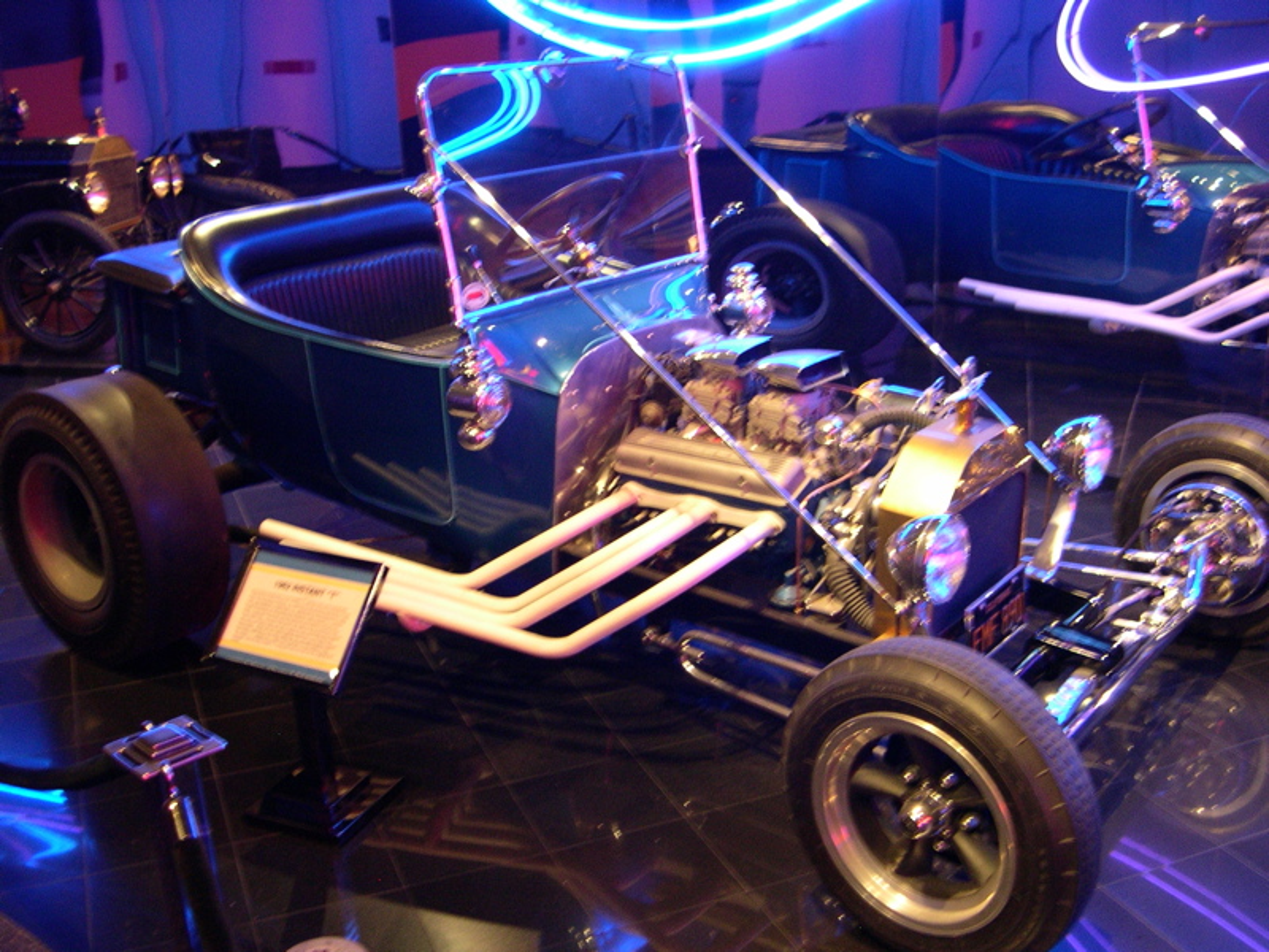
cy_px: 476
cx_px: 634
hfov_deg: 49.0
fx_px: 1393
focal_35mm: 38
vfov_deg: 37.7
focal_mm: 8
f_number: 2.8
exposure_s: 1/4.4
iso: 308
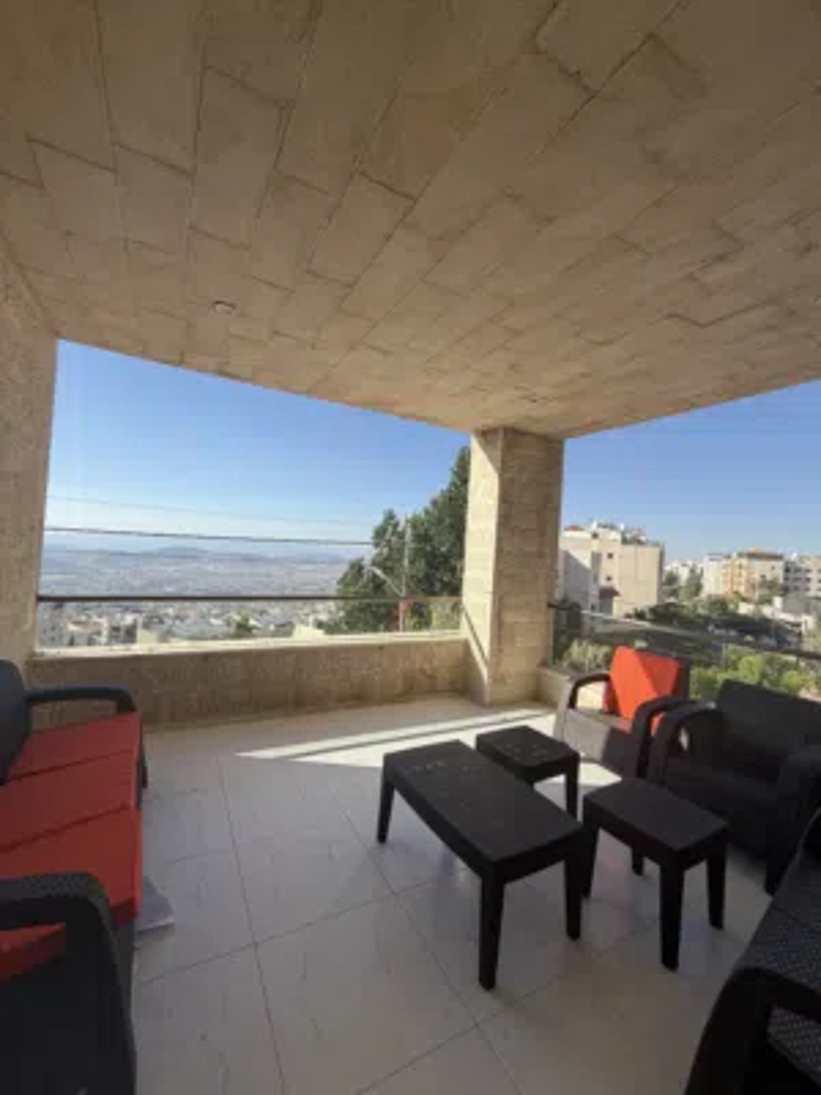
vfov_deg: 102.1
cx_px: 410
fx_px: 443
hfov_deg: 85.7
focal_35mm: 14
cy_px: 548
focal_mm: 2.22
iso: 40
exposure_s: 1/506
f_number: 2.2
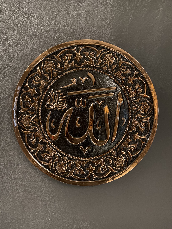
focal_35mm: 26
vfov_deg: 67.3
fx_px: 172
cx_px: 86
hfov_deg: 53.1
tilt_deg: -2.3
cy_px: 114
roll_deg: -0.8
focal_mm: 4.25
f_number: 1.8
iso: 500
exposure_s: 1/8
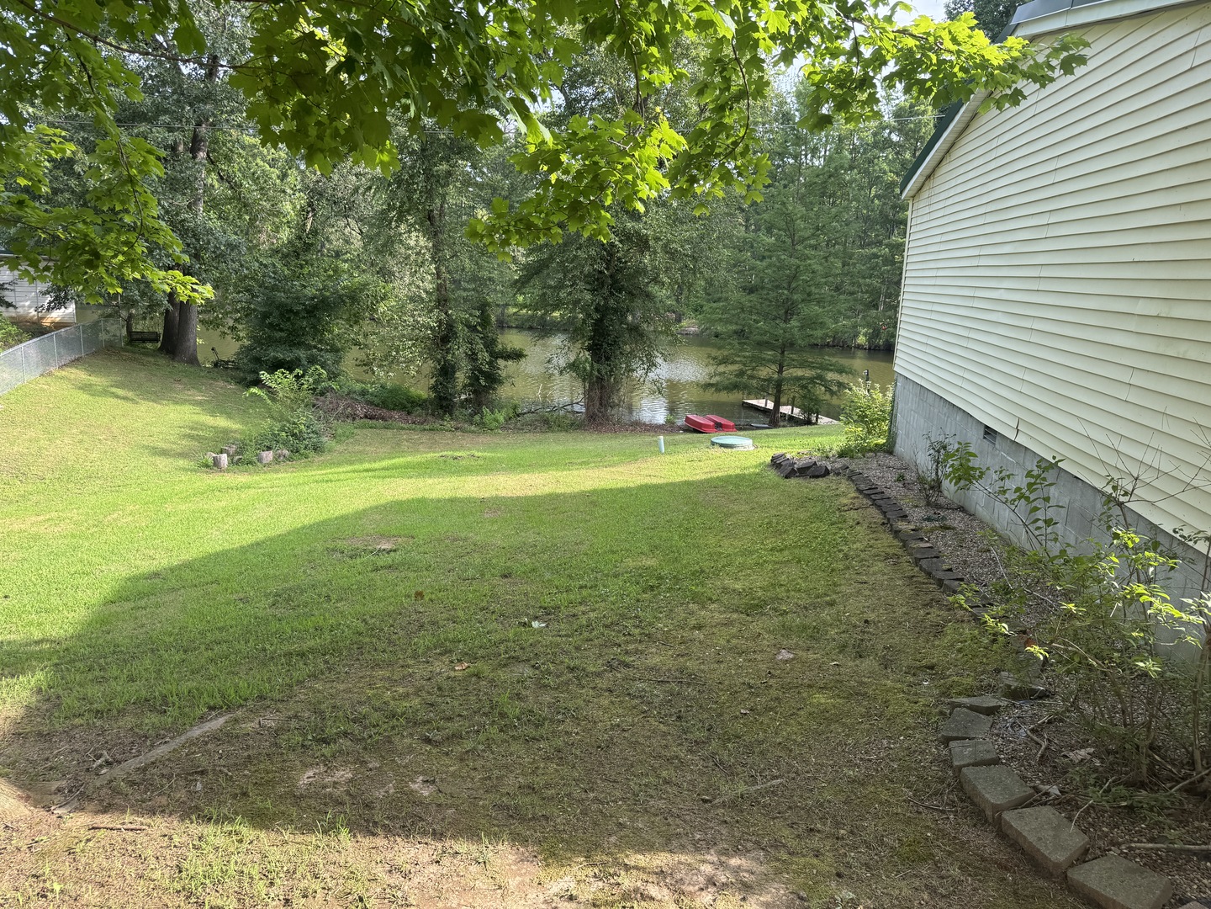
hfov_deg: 71.6
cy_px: 454
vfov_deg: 56.8
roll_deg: -2.7
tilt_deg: -13.6
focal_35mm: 24
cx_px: 606
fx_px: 840
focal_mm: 6.76
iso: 80
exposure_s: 1/491
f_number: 1.78
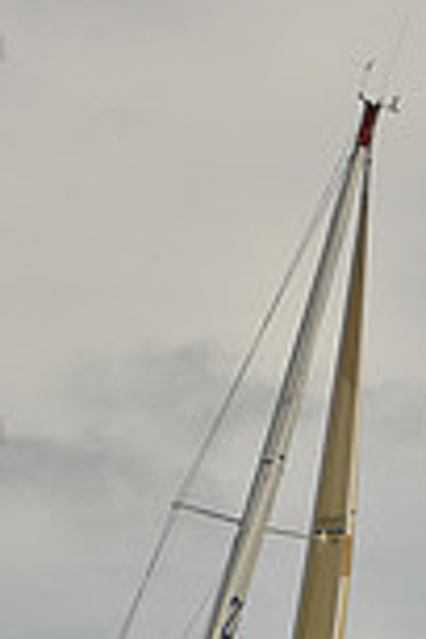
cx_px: 223
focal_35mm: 266
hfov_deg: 5.2
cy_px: 652
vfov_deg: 7.7
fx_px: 4721
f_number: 8
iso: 320
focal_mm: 70
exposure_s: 1/1000
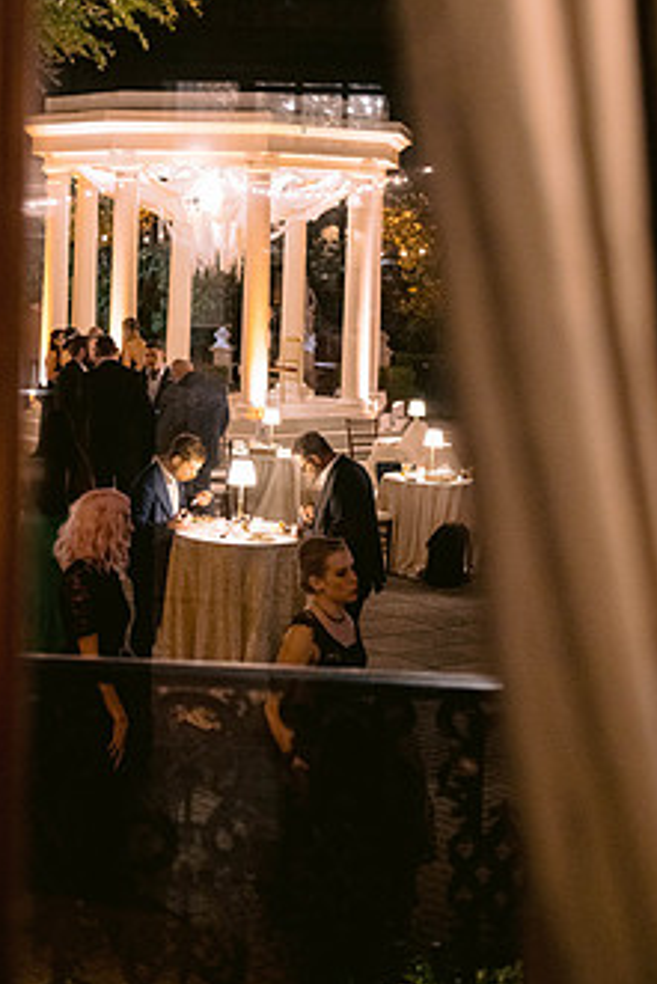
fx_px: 1859
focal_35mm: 68
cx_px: 279
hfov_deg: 20.0
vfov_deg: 29.4
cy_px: 327
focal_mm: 50
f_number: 2.5
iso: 4000
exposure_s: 1/80
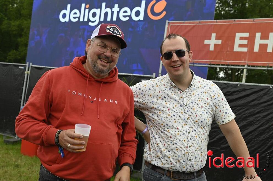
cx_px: 136
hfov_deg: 44.5
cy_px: 90
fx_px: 333
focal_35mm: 44
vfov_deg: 30.4
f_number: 5.6
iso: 100
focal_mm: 44
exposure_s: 1/125
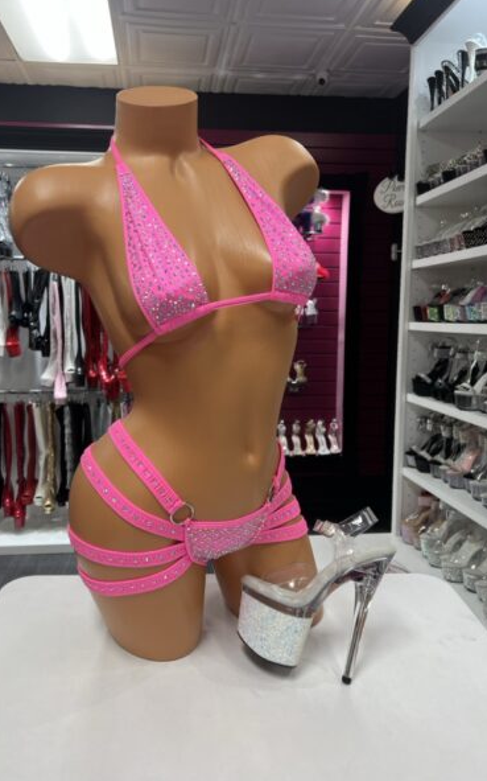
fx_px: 595
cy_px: 387
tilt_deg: -6.7
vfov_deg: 66.5
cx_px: 219
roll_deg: +0.8
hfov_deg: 44.5
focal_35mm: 28
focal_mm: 5.7
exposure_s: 1/60
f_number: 1.5
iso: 80
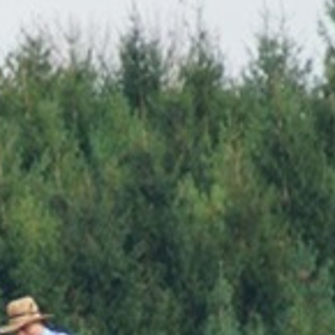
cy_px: 586
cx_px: 2
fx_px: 29595
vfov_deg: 0.6
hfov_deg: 0.6
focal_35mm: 2703
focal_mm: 300
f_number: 5.6
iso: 400
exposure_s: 1/500
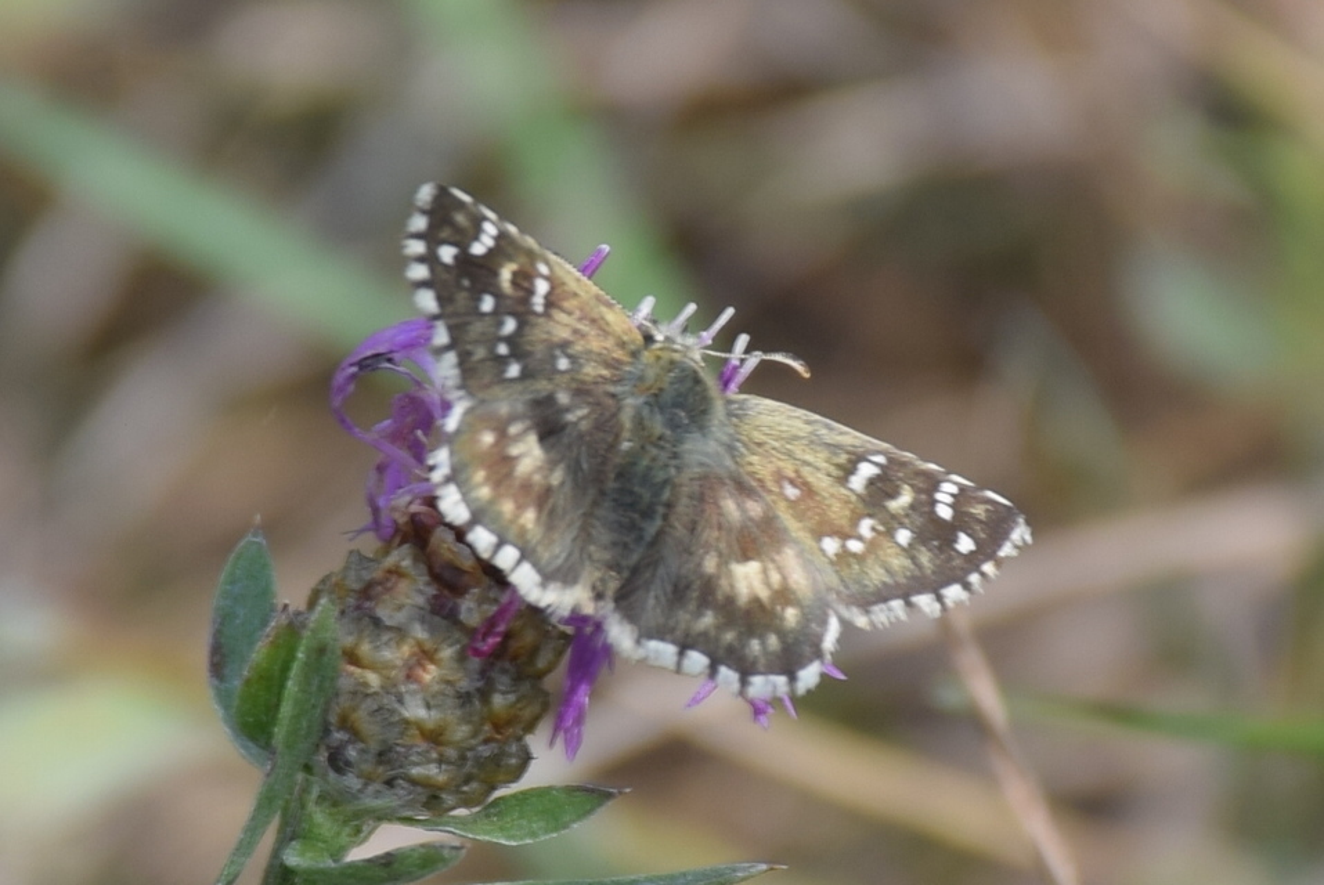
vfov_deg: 6.6
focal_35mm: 210
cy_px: 442
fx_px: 7730
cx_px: 662
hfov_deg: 9.8
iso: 100
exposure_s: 1/160
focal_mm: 140
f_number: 6.3
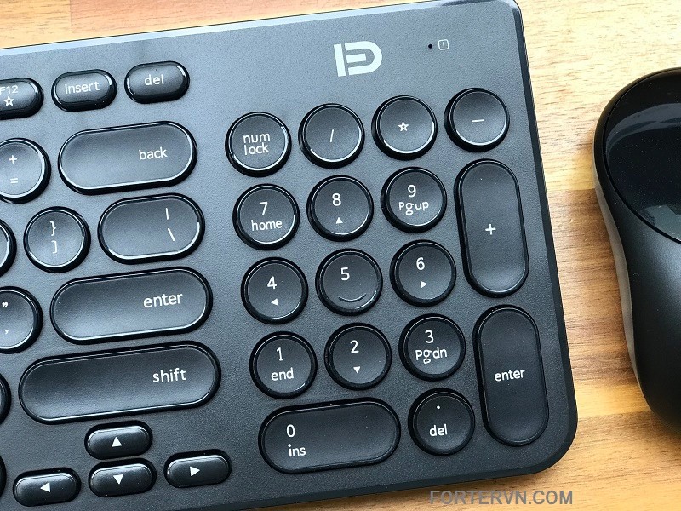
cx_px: 340
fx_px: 1121
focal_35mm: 57
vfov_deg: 25.7
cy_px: 256
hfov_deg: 33.8
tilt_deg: -79.8
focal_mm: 6.6
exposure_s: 1/50
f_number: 2.8
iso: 40
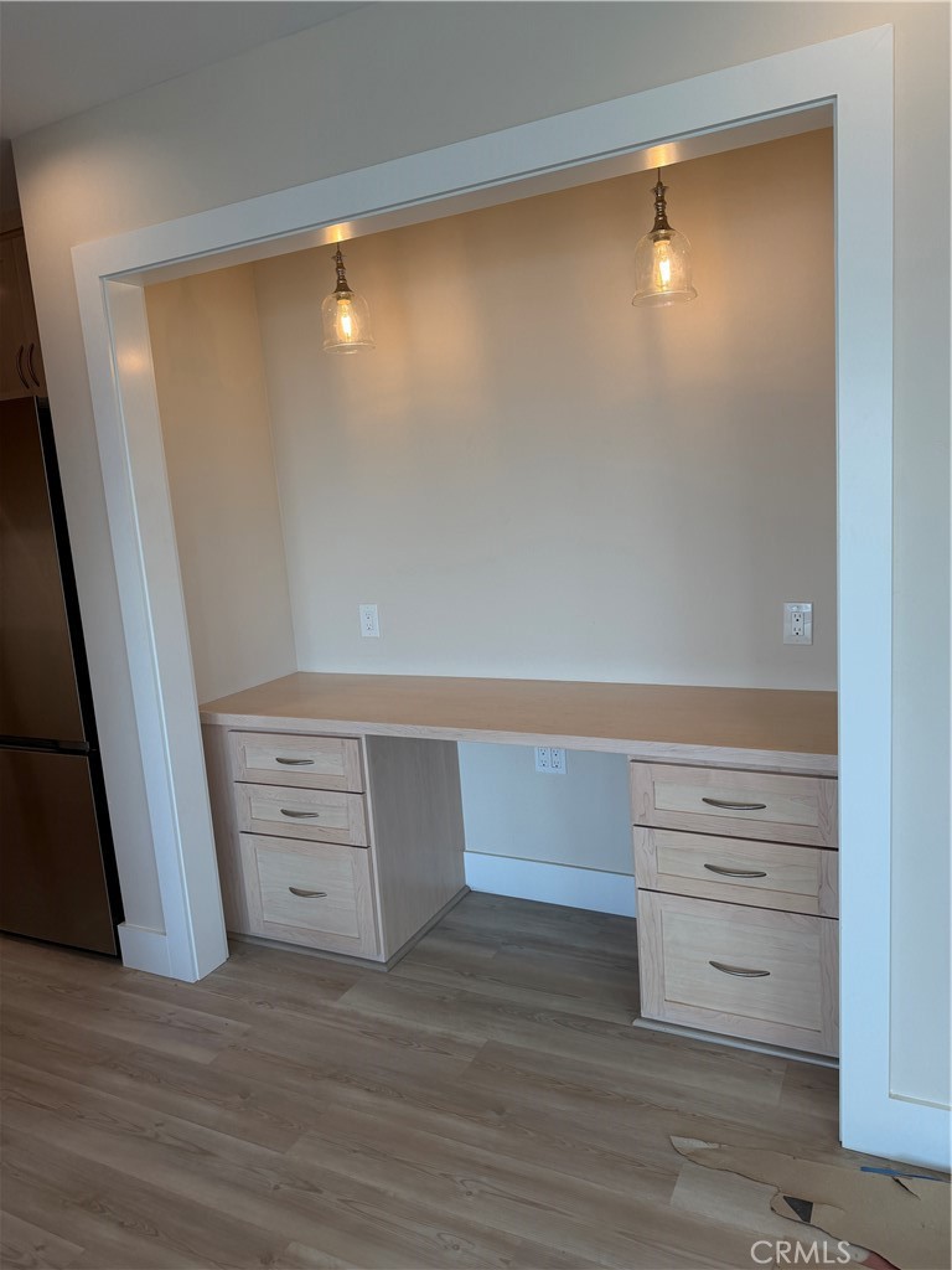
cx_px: 476
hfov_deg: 56.8
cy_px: 635
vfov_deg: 71.6
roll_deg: +5.2
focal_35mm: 24
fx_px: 880
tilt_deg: -9.8
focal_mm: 6.76
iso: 100
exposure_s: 1/473
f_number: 1.78
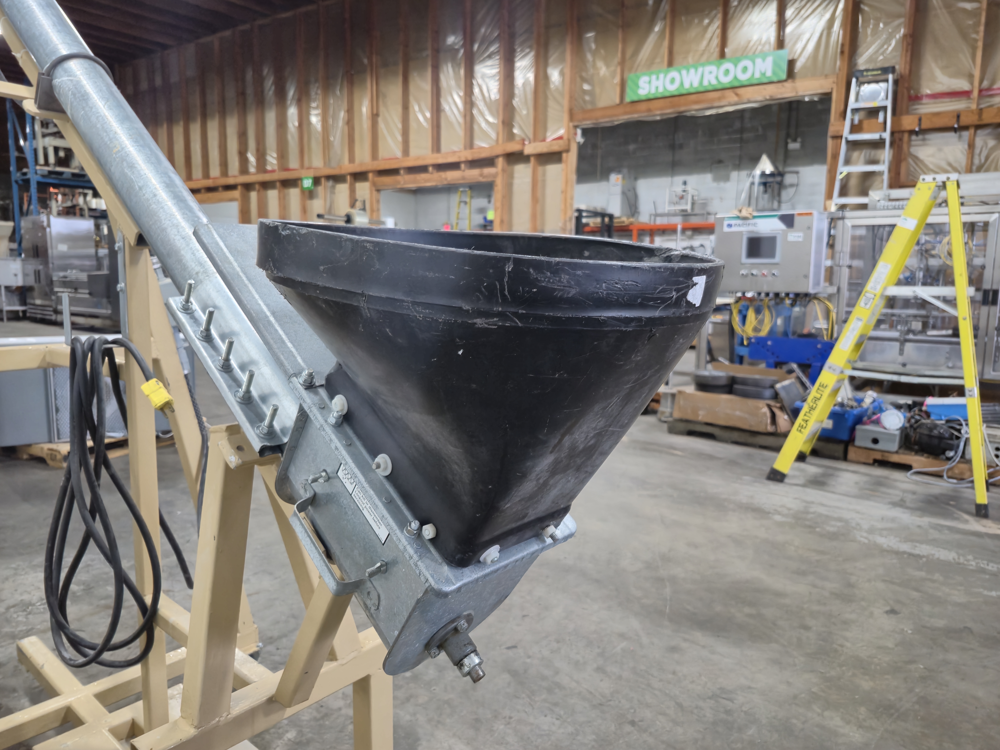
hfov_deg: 73.9
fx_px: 664
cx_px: 500
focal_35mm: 23
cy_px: 375
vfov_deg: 58.9
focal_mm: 5.4
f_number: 1.8
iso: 200
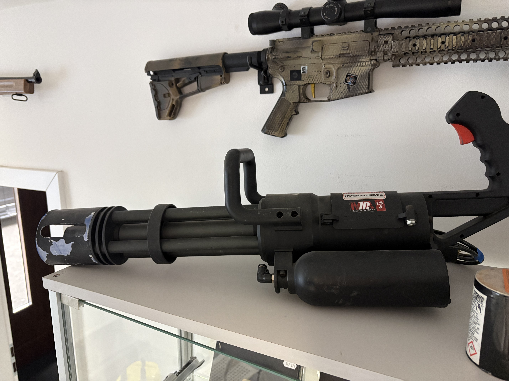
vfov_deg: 53.1
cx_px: 254
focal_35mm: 26
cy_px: 190
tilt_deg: -11.7
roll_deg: +0.3
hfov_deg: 67.3
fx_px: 382
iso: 400
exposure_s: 1/50
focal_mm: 5.96
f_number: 1.6
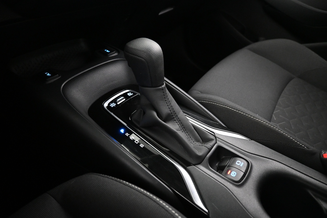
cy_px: 109
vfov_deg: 53.1
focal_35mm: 24
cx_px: 164
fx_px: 218
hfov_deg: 73.7
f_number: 3.5
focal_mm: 16
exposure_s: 1/25
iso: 4000
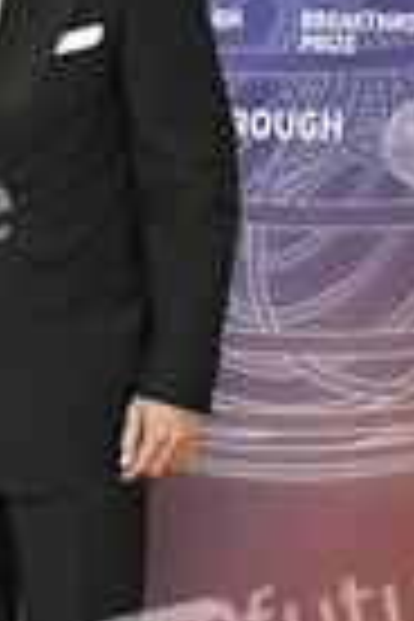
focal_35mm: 113
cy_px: 441
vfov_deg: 18.0
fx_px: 1949
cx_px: -90
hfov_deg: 11.9
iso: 2000
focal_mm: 39
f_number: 4
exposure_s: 1/320
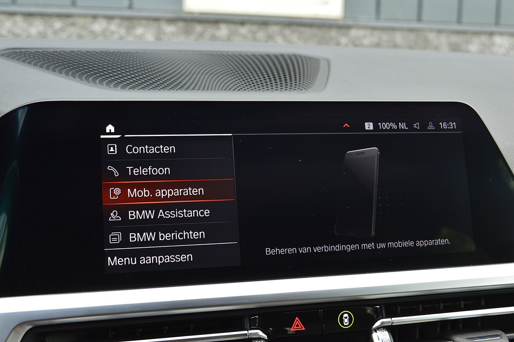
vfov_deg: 26.4
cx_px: 257
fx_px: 728
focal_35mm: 51
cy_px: 171
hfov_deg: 38.9
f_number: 8
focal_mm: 34
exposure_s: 1/80
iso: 400
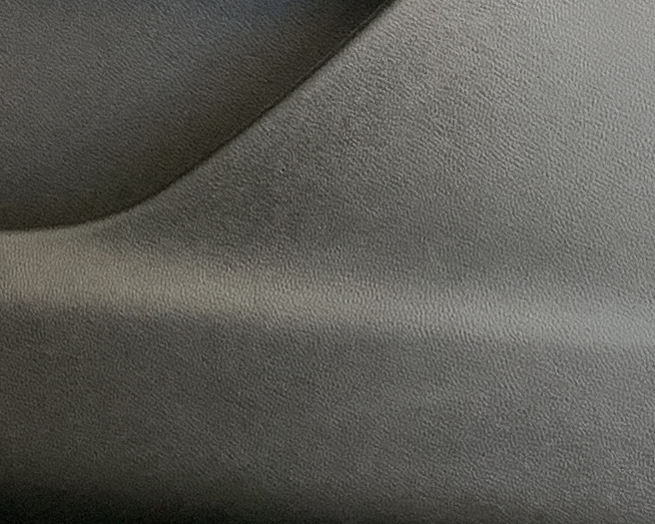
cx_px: 261
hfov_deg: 12.4
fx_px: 3025
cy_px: 48
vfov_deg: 9.9
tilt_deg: -17.1
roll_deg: -1.3
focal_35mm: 156
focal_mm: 4.25
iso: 125
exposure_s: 1/60
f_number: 1.8
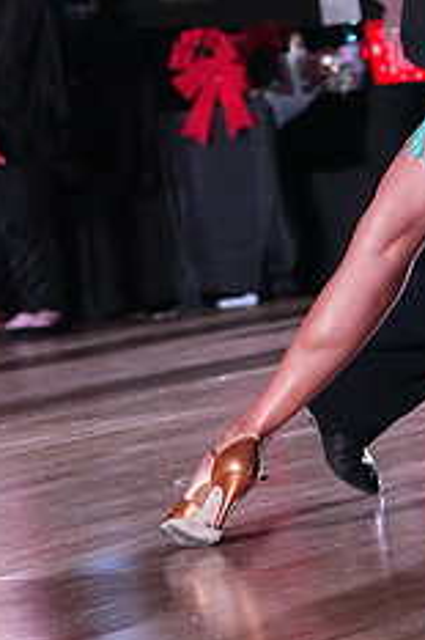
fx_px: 4238
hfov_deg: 5.7
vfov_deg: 8.6
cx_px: 514
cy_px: -63
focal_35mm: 239
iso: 10000
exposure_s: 1/400
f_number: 5.6
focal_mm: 96
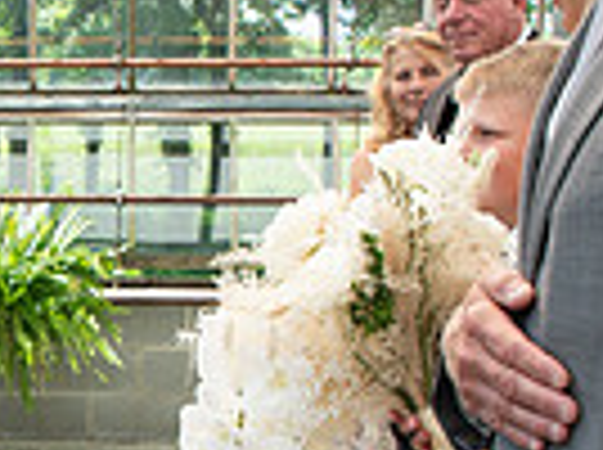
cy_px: 356
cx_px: -158
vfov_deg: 13.4
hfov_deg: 17.0
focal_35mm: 110
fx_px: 1913
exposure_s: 1/200
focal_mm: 24
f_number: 5
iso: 160
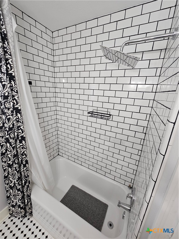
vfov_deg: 106.2
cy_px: 120
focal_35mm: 13
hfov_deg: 89.9
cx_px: 90
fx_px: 90
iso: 125
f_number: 2.2
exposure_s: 1/60
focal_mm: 2.2
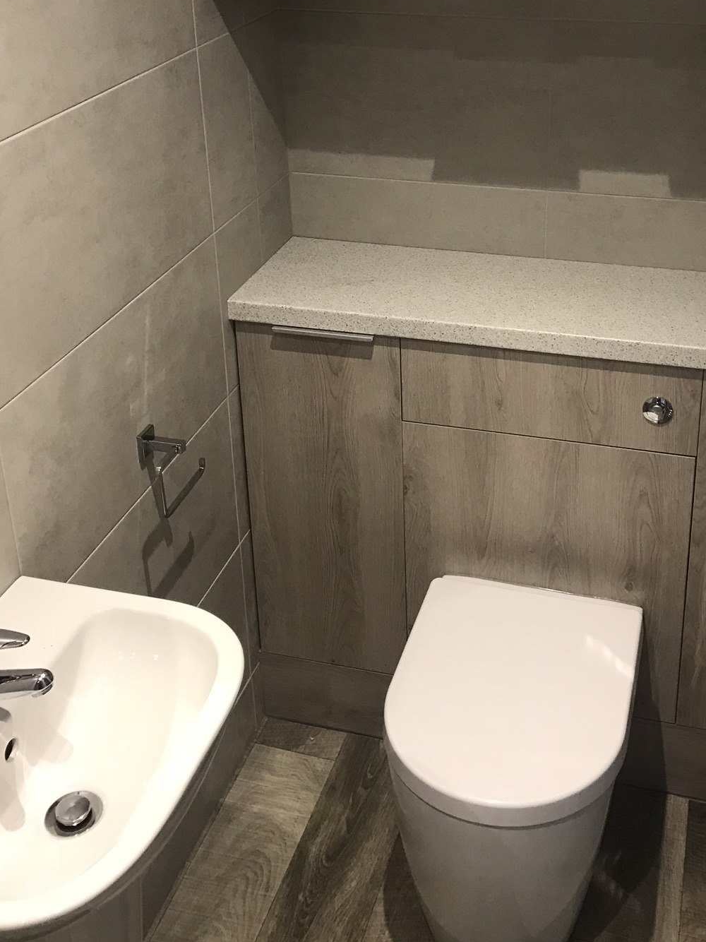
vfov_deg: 43.0
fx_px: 1170
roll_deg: +0.2
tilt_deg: -22.9
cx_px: 435
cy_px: 282
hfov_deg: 33.4
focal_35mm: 43
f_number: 1.8
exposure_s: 1/20
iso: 40
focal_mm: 3.99
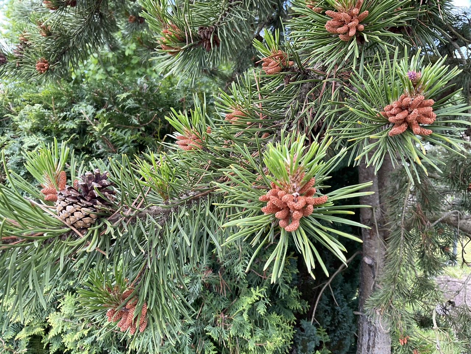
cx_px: 236
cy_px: 177
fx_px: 395
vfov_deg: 48.2
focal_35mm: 29
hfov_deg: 61.7
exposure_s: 1/130
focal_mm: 3
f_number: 1.8
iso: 16
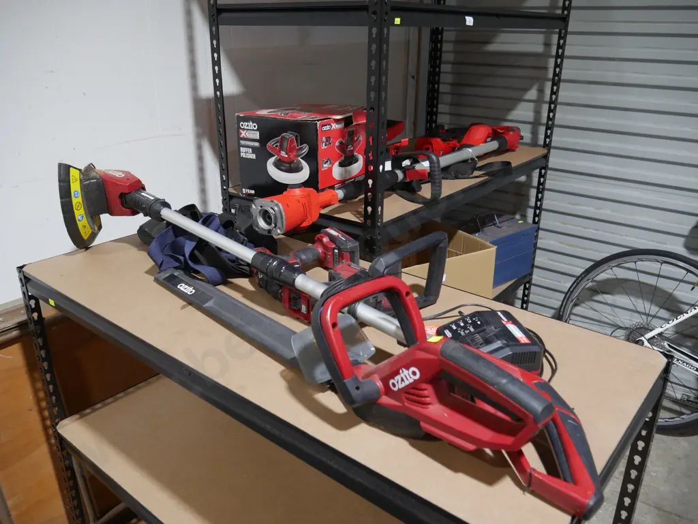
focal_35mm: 28
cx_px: 349
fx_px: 565
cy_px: 262
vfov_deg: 49.8
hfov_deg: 63.4
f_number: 3.5
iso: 400
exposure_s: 1/60
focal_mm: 14
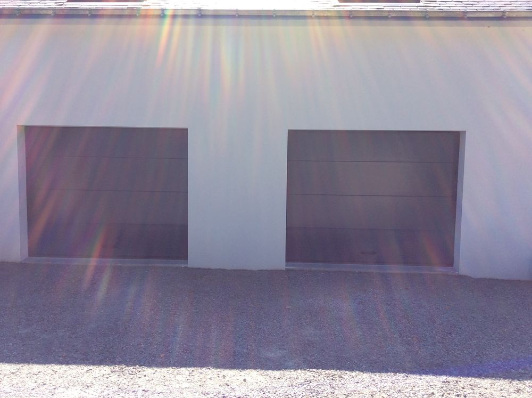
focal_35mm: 32
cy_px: 199
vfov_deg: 44.1
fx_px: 491
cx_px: 266
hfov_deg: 56.9
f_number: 2.4
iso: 32
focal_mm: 3.3
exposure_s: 1/697
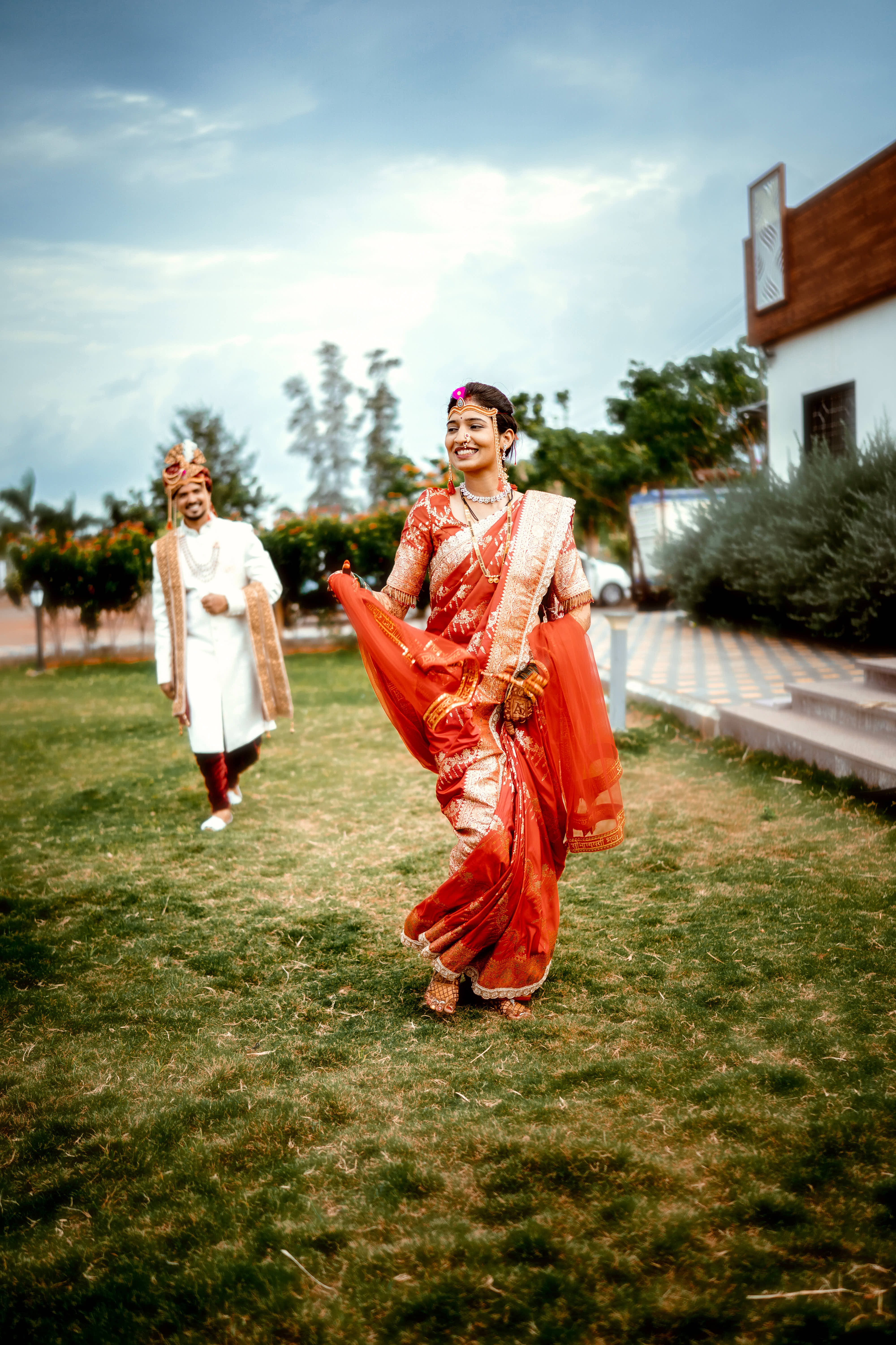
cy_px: 672
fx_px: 1307
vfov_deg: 54.4
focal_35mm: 35
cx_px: 448
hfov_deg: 37.9
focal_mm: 35
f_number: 1.4
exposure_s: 1/1600
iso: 100
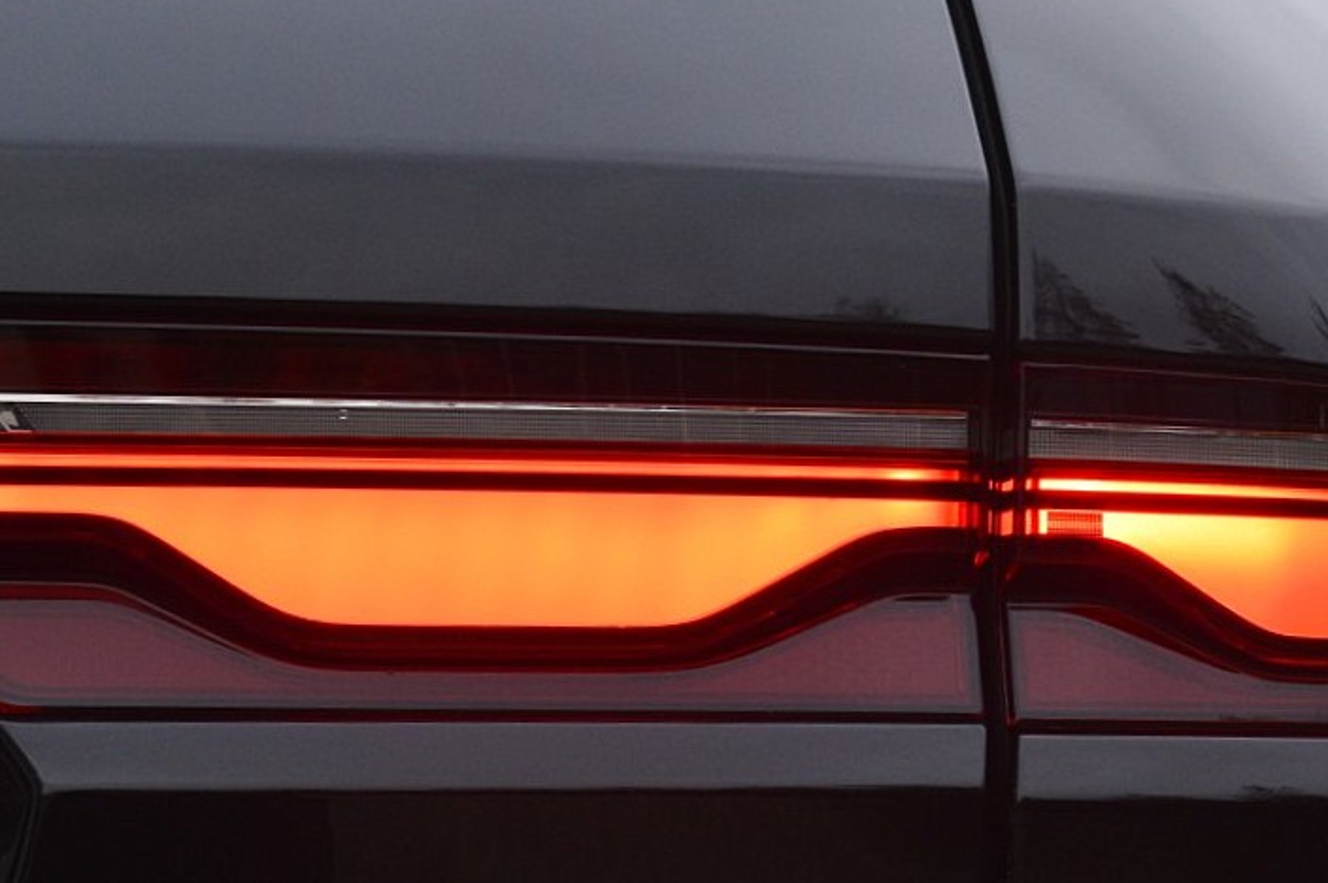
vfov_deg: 8.2
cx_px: 1064
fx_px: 6118
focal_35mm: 166
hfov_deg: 12.3
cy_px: 574
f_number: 8
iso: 640
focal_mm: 48
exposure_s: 1/60
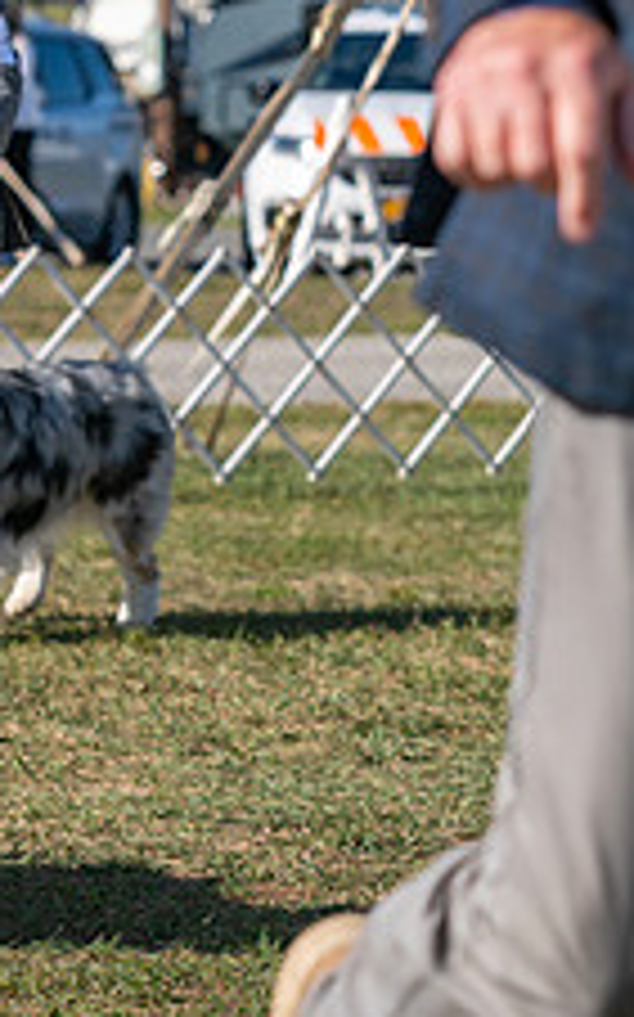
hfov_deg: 4.5
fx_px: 8000
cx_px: -321
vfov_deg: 7.3
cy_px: 112
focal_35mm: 289
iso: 125
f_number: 4.5
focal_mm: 95
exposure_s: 1/1250
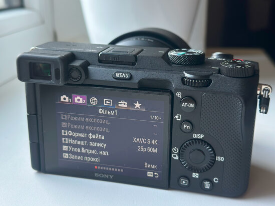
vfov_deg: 29.6
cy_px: 105
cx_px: 136
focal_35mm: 49
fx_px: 389
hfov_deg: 38.9
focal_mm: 6.86
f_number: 1.78
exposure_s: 1/123
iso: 125
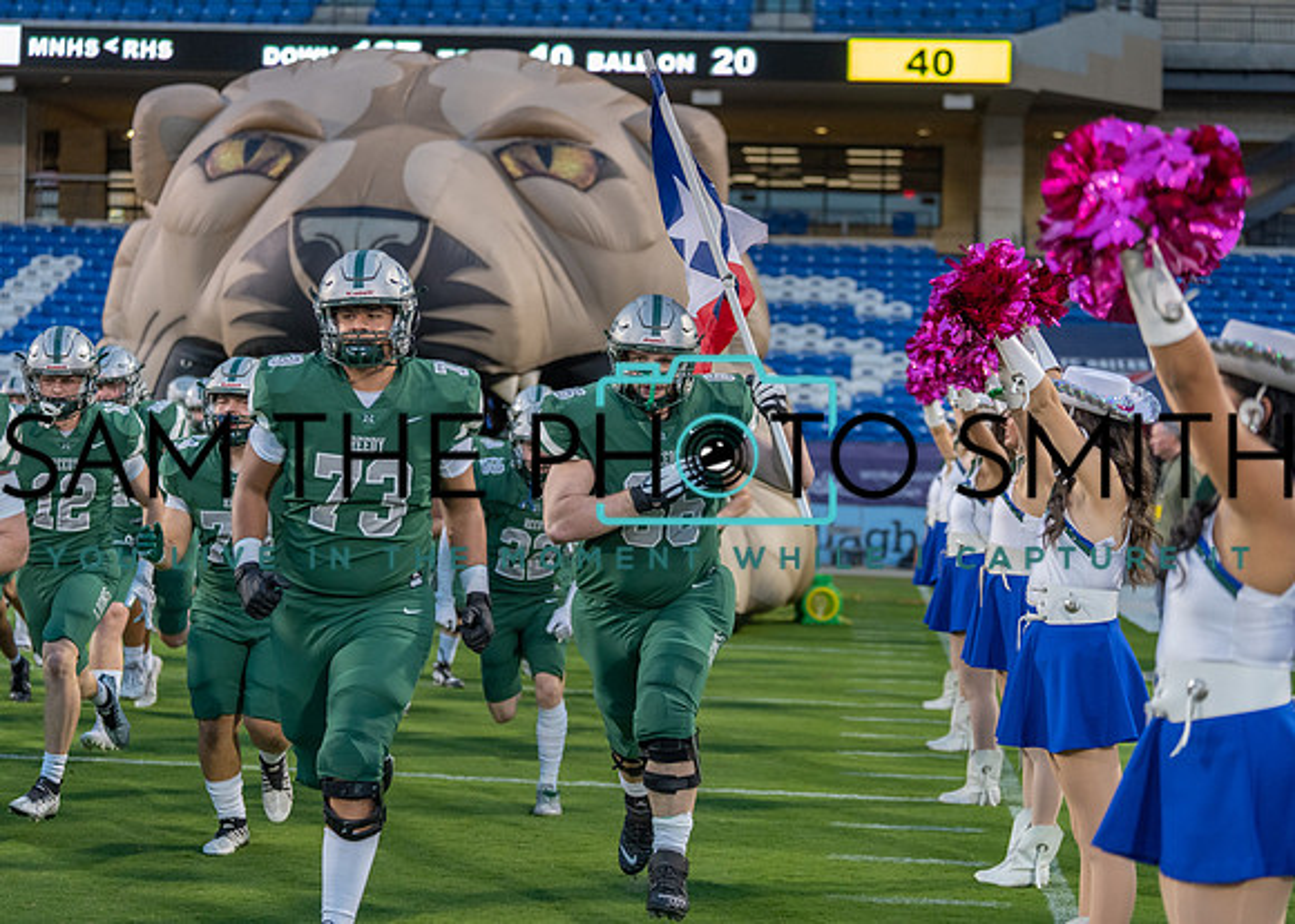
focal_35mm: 73
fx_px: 2697
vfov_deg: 19.4
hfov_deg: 27.0
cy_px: 462
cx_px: 648
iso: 2000
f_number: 2.8
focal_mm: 70
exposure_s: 1/1000
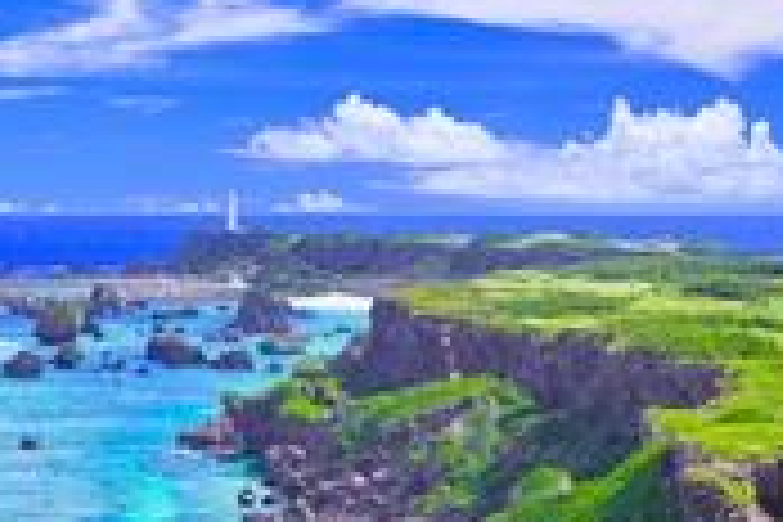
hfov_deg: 11.9
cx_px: 234
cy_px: 538
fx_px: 3741
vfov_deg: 7.9
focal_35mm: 172
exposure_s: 1/250
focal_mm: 50
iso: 100
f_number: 8
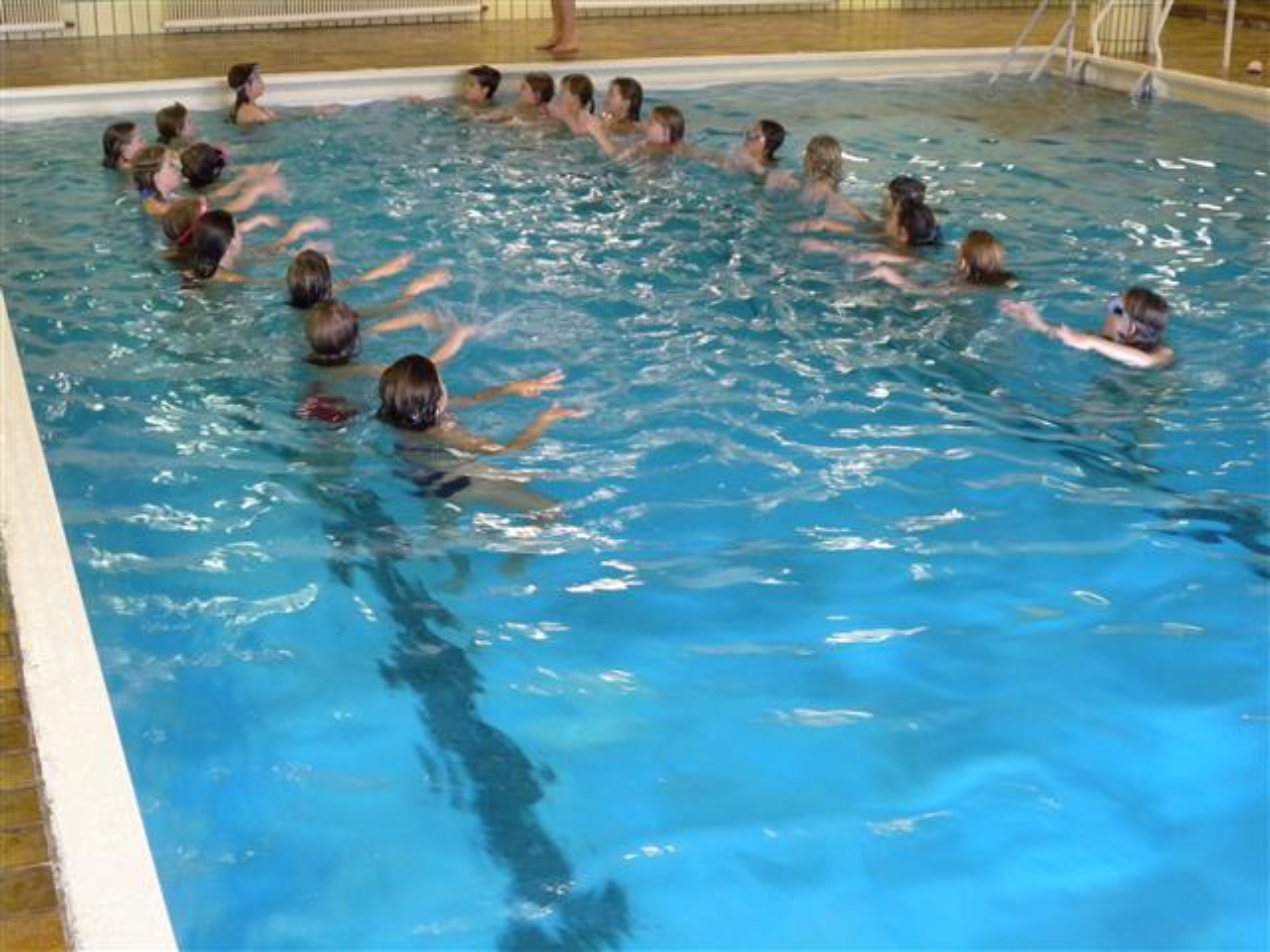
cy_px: 476
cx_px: 635
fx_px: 1724
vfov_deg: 30.9
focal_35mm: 47
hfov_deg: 40.4
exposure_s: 1/15.7
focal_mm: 10
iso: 400
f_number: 3.5
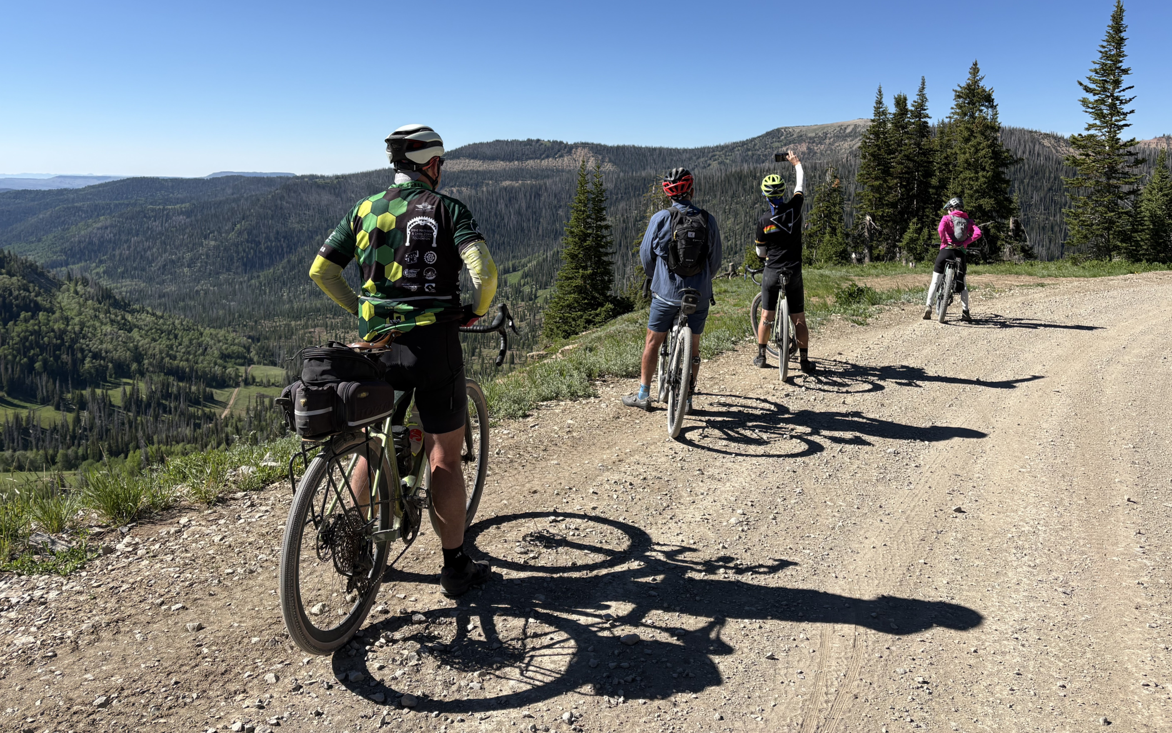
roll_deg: -1.2
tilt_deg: -7.9
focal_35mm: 28
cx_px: 588
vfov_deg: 44.3
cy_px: 287
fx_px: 894
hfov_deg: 66.5
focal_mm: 5.96
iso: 50
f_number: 1.6
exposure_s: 1/3279
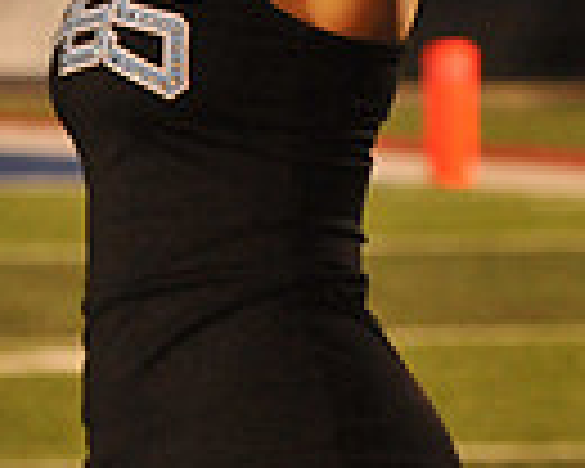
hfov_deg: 2.7
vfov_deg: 2.2
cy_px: -9
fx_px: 12275
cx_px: 1152
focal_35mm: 709
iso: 5000
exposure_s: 1/160
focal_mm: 170
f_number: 7.1
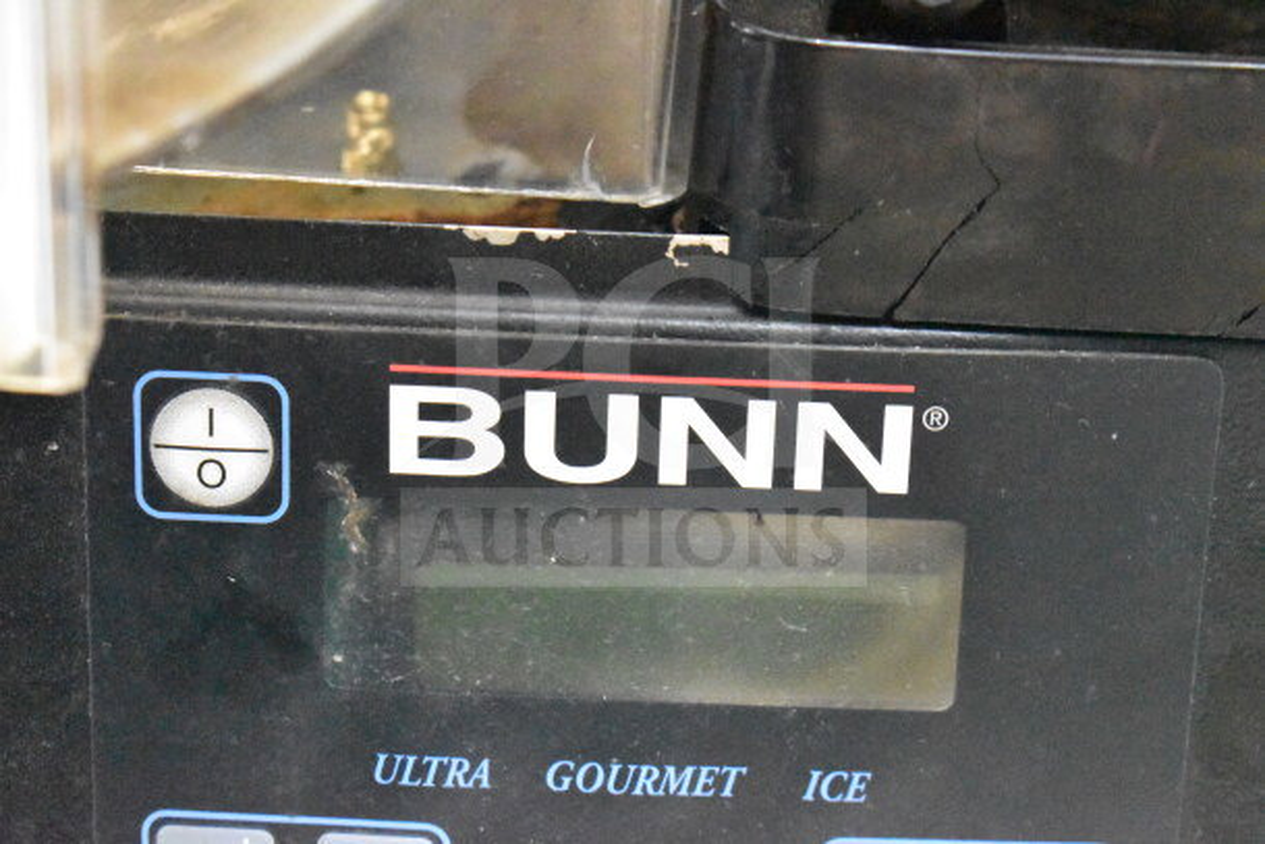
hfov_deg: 24.6
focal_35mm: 82
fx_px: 2899
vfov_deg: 16.6
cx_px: 632
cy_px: 422
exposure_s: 1/50
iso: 25600
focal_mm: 55
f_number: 5.6
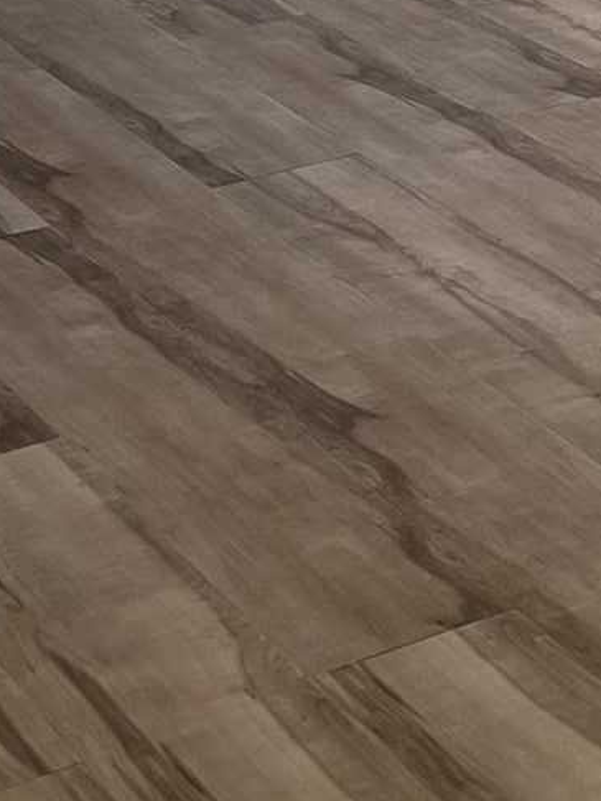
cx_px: 665
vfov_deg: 15.3
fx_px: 2849
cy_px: -209
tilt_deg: -13.2
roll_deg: +0.5
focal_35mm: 123
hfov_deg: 11.9
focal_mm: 5.7
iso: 64
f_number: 1.5
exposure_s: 1/141
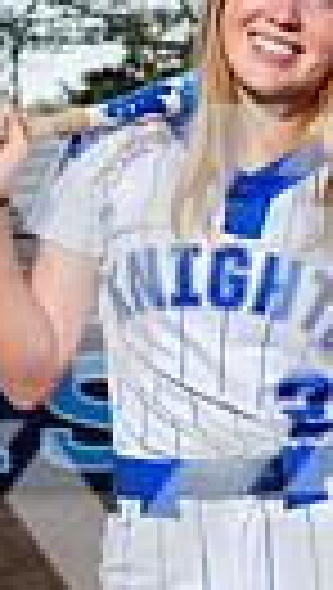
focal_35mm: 115
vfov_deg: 18.2
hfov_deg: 10.6
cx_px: 234
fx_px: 1799
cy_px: 563
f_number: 4
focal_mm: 32
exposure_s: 1/250
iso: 100
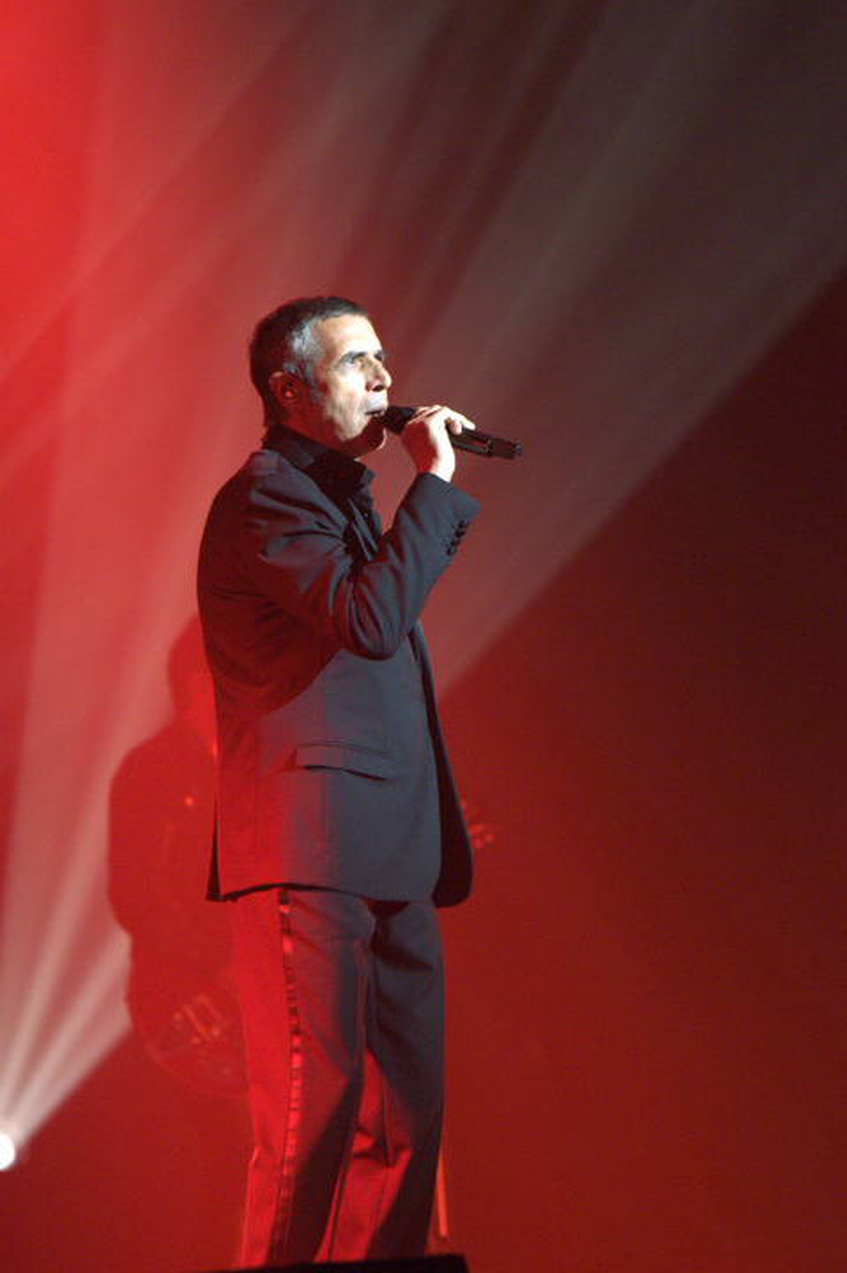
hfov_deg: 4.6
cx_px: 424
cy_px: 636
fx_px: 10602
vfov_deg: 6.9
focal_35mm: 300
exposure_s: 1/80
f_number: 4.5
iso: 400
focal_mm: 200
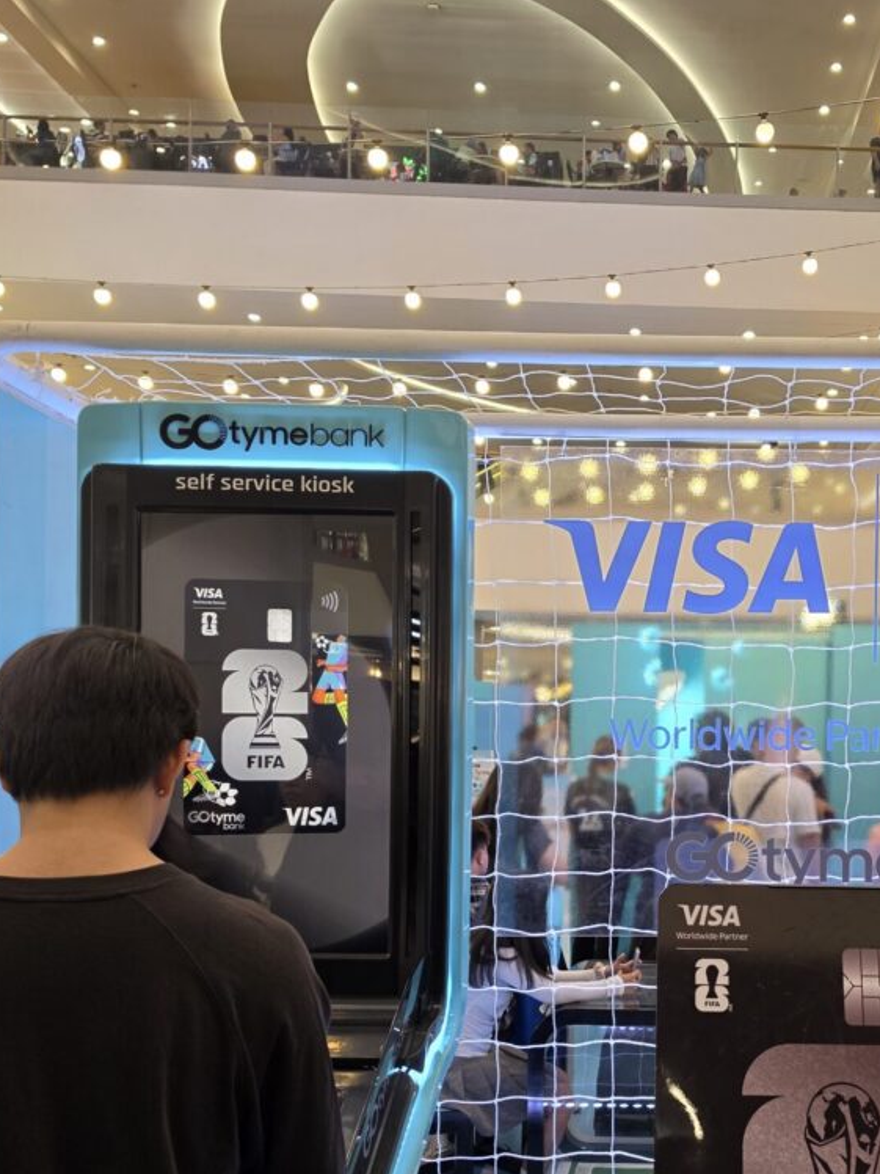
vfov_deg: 45.3
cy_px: 742
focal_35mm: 41
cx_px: 675
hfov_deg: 34.3
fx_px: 1390
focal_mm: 6.5
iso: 100
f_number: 1.4
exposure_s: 1/120
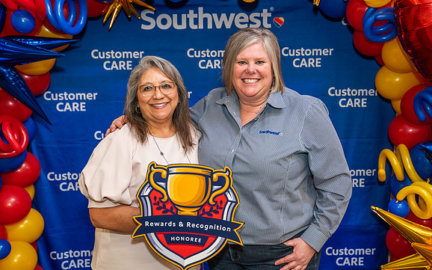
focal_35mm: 43
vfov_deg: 29.8
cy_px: 134
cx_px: 216
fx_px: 506
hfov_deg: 46.2
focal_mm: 42
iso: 1250
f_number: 4
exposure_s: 1/160
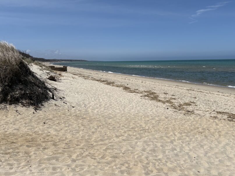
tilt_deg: -8.3
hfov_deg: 55.3
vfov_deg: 42.9
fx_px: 224
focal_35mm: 33
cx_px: 126
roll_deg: +0.8
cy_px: 93
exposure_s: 1/7813
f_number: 1.6
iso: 50
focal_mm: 5.96
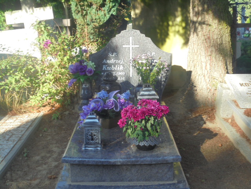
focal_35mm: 56
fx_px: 406
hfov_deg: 34.3
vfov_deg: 26.1
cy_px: 94
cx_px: 126
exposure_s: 1/100
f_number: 5.2
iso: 100
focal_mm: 10.1
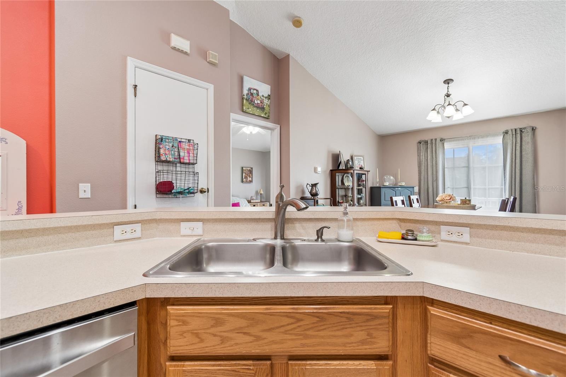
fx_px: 236
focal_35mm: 15
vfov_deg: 77.3
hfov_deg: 100.4
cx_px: 283
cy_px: 188
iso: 100
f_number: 4.5
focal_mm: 10
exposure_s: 1/20
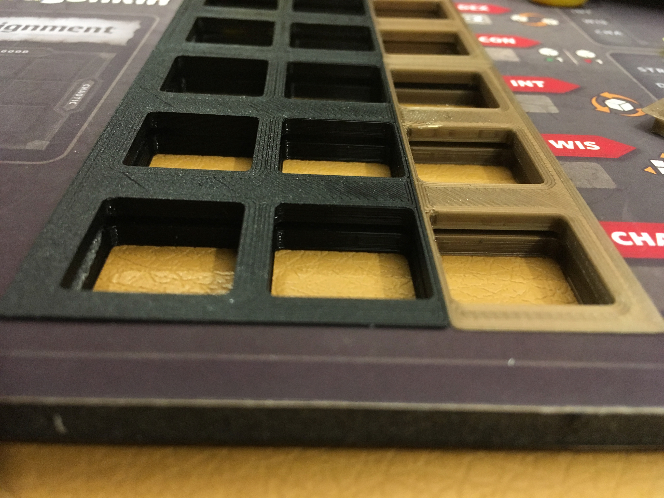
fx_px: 556
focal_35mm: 29
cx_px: 332
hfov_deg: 61.7
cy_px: 249
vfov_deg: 48.2
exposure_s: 1/30
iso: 125
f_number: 2.2
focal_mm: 4.15
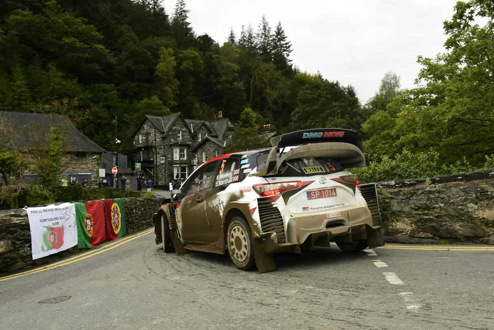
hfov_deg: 58.7
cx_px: 247
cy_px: 165
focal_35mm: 32
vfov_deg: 41.1
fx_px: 439
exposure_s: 1/320
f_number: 10
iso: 2500
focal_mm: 32
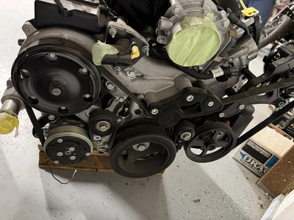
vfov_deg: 56.8
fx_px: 204
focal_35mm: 24
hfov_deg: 71.6
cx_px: 147
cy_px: 110
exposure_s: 1/30
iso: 1000
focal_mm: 6.76
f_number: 1.78
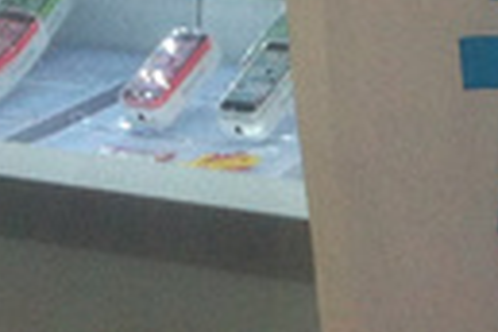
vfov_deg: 4.9
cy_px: -907
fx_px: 3513
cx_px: 718
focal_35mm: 254
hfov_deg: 8.0
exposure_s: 1/120
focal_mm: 3.85
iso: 80
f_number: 2.8
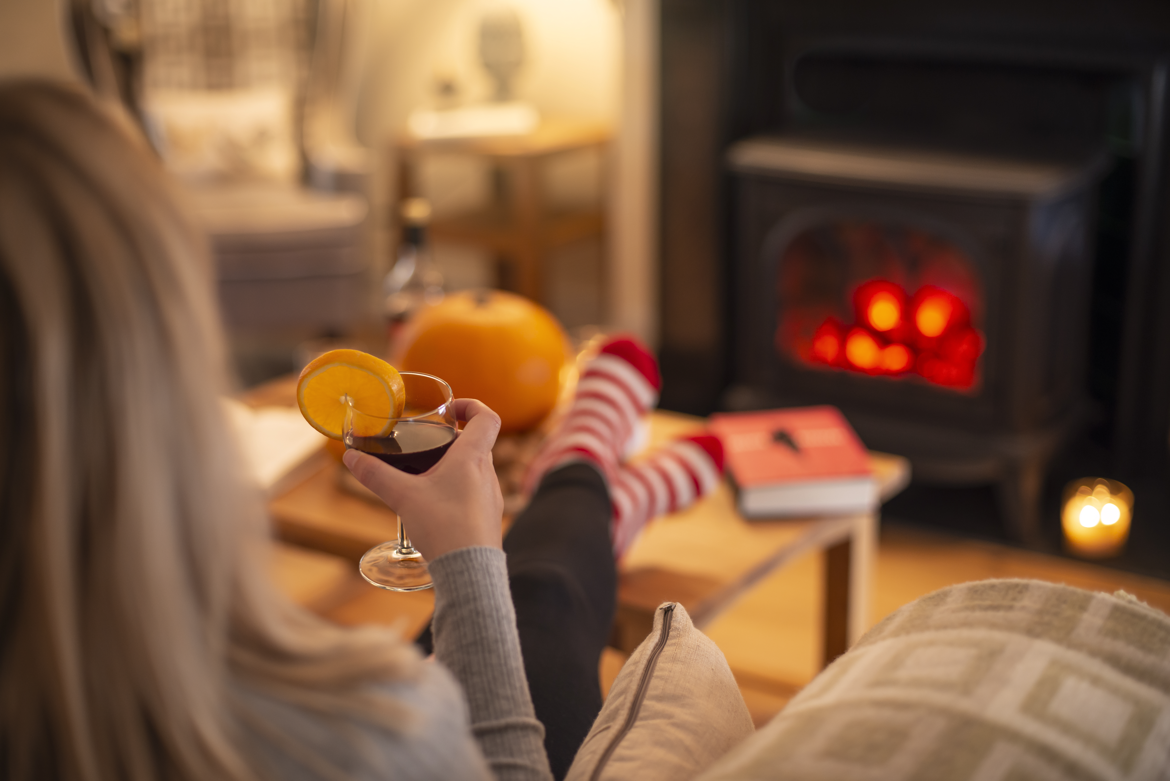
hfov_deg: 39.6
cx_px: 585
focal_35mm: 50
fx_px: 1625
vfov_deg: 27.0
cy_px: 390
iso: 400
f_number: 2
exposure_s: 1/25
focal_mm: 50
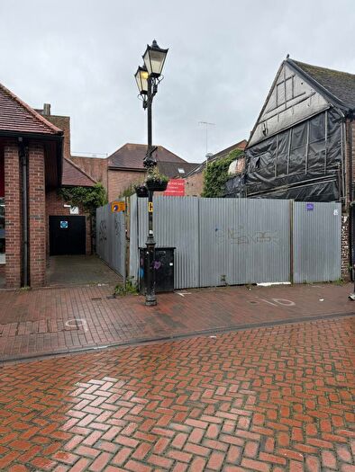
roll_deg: -0.1
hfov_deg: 56.8
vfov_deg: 71.6
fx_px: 328
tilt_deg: -0.7
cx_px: 178
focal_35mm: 24
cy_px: 236
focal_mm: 6.76
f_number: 1.78
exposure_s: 1/1522
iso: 100
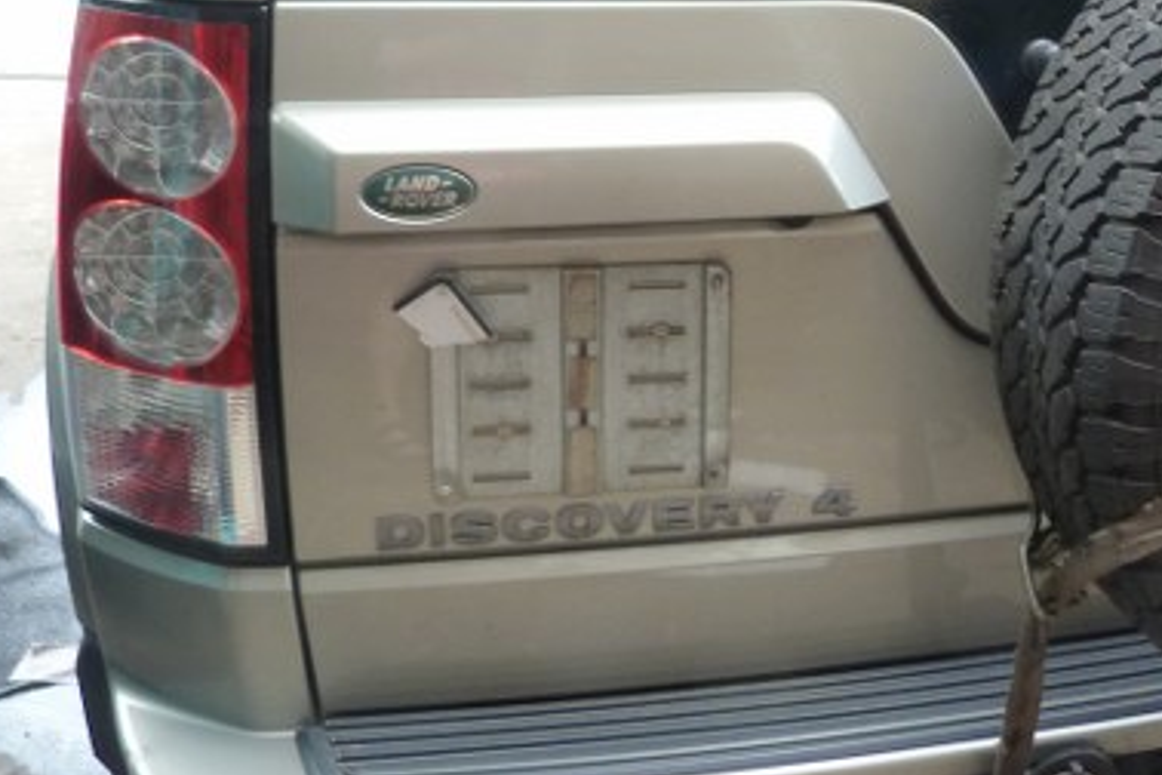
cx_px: 1039
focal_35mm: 55
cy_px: 135
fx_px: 1775
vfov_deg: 24.2
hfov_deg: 34.3
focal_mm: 4.5
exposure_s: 1/60
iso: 160
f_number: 2.8
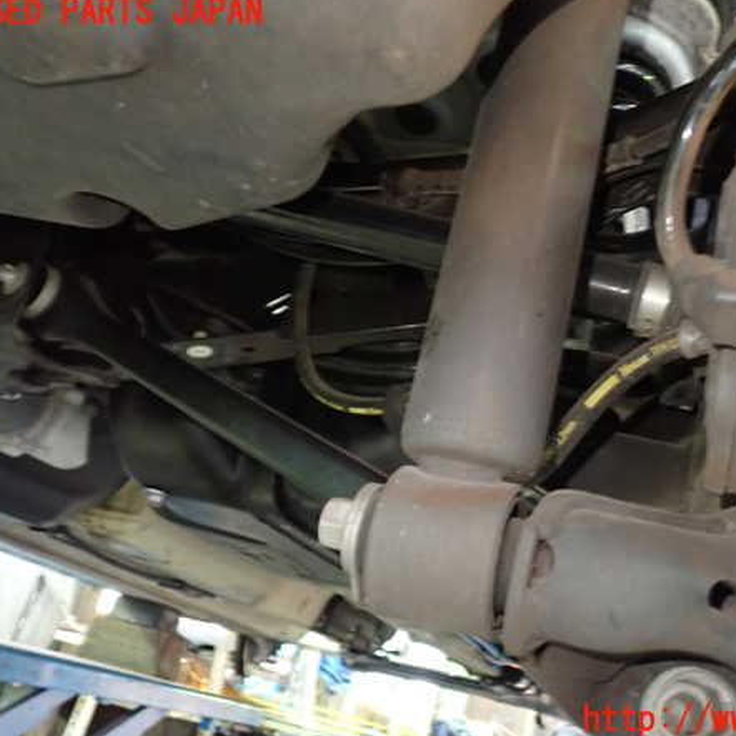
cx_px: 460
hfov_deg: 45.7
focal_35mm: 36
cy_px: 366
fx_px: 866
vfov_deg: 46.0
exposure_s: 1/15
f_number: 2.3
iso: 800
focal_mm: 5.4
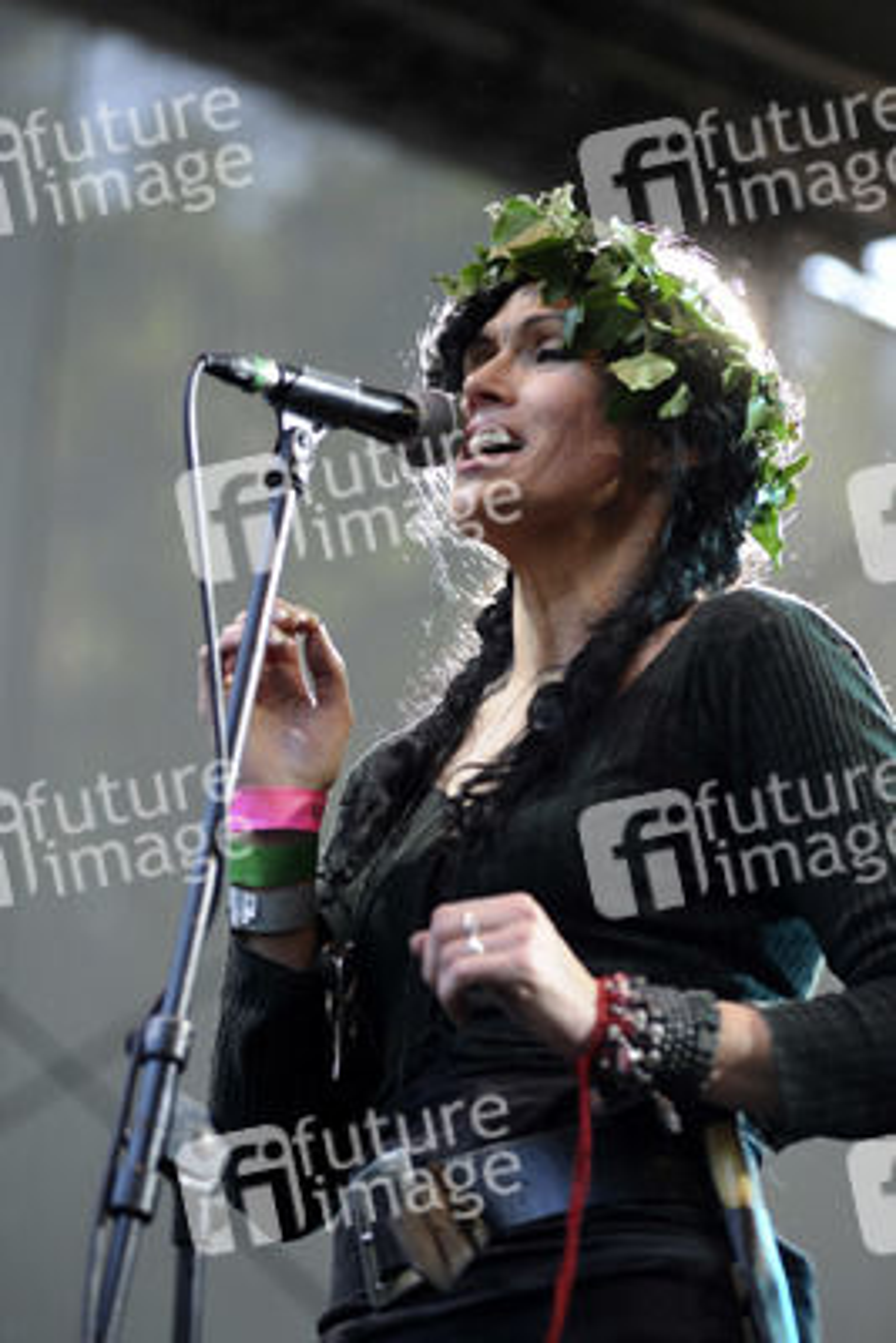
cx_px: 448
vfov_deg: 14.1
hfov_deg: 9.5
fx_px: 5408
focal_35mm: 145
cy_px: 672
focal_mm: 145
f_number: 4
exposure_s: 1/200
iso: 400
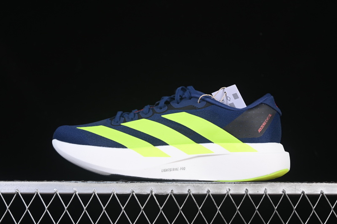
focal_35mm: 75
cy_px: 112
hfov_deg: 27.0
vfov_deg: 18.2
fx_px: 702
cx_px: 168
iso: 160
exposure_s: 1/60
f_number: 7.1
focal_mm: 50
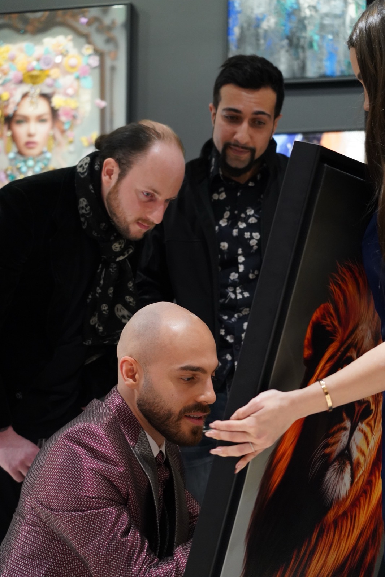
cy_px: 288
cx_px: 192
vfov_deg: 28.8
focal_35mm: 70
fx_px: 1123
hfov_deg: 19.4
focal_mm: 70
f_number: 4.5
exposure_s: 1/200
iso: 6400
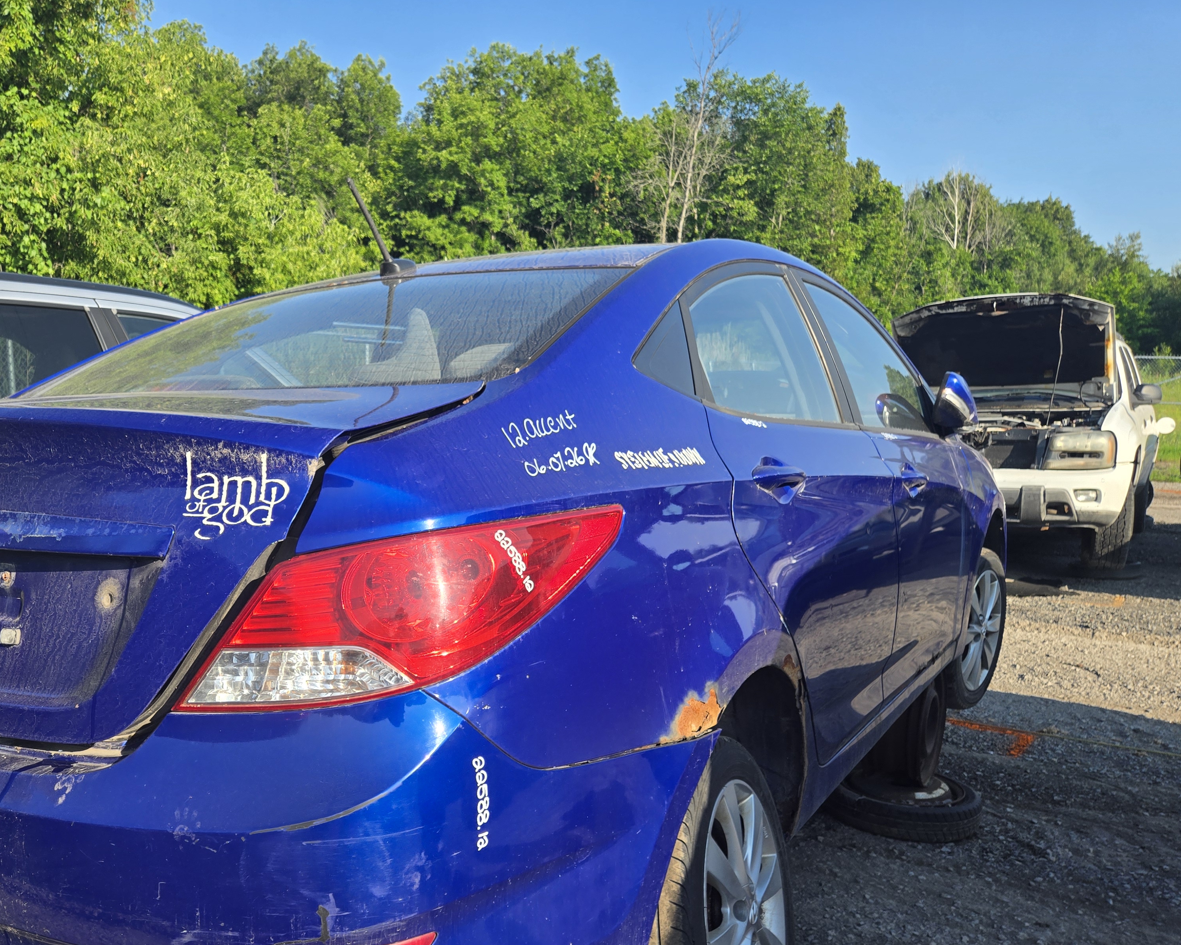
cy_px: 574
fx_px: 1049
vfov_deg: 48.2
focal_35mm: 30
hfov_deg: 57.9
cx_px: 427
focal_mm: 5.4
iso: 25
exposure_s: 1/1148
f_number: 1.8
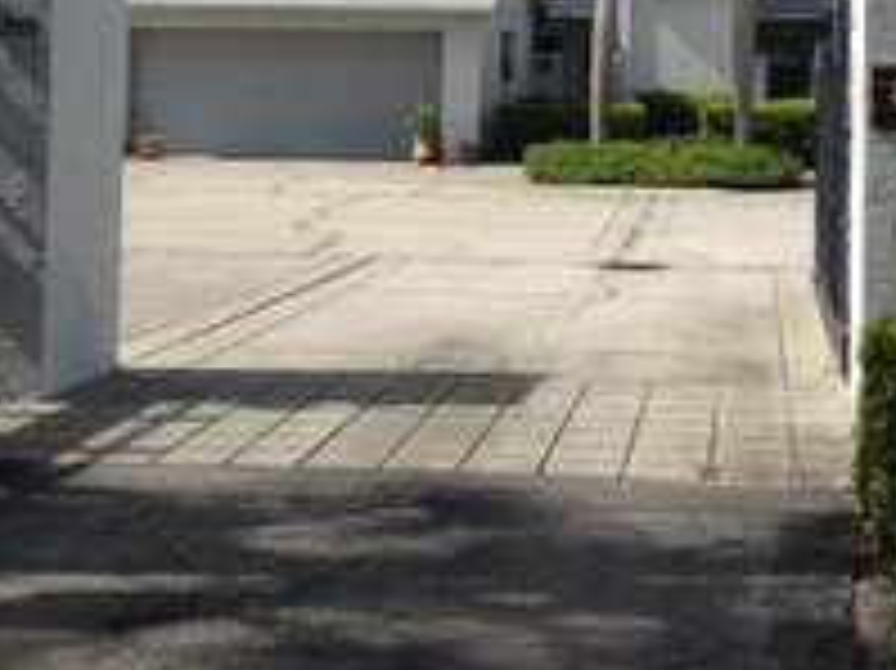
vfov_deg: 19.2
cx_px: 588
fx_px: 1940
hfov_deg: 25.9
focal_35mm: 75
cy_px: 31
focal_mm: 4.28
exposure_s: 1/1905
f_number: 2.4
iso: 50
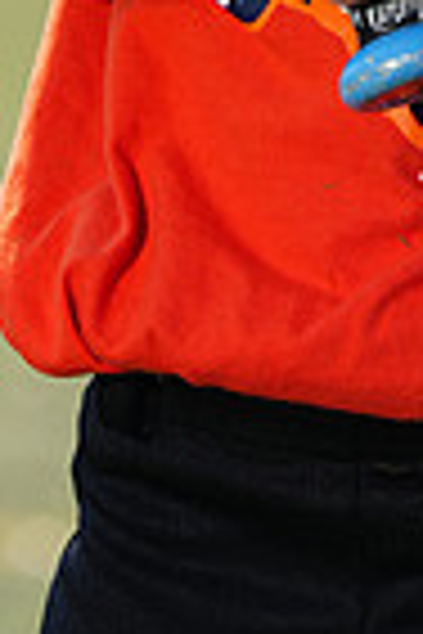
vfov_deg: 2.5
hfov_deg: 1.7
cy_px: -535
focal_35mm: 823
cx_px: 511
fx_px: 14504
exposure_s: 1/250
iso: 50
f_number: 5
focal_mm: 200
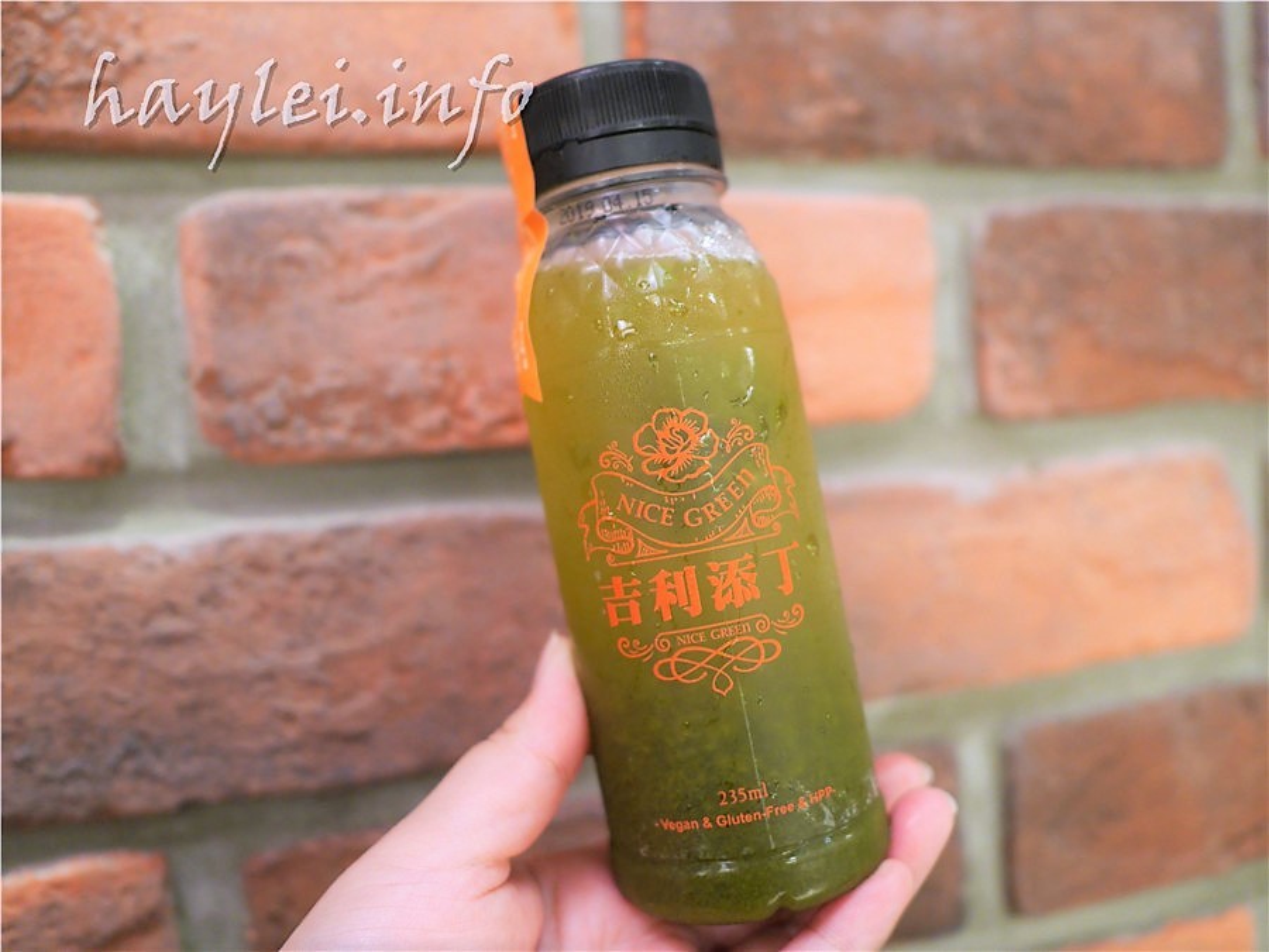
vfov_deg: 46.8
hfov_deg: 60.0
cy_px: 476
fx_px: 1100
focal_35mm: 30
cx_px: 634
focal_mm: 15
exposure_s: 1/60
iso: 800
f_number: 1.7
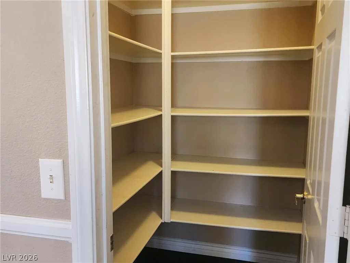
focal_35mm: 23
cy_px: 132
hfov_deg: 73.9
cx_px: 175
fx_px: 233
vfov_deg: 58.9
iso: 1000
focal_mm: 6.4
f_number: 1.8
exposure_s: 1/120
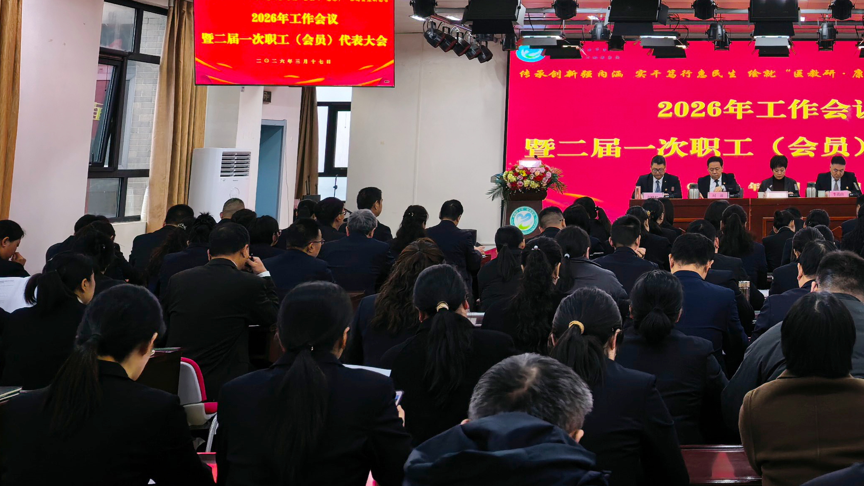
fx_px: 1191
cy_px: -28
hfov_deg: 36.3
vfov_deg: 22.0
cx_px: 841
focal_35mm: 52
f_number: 1.6
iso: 80
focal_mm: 8.5
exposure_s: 1/100
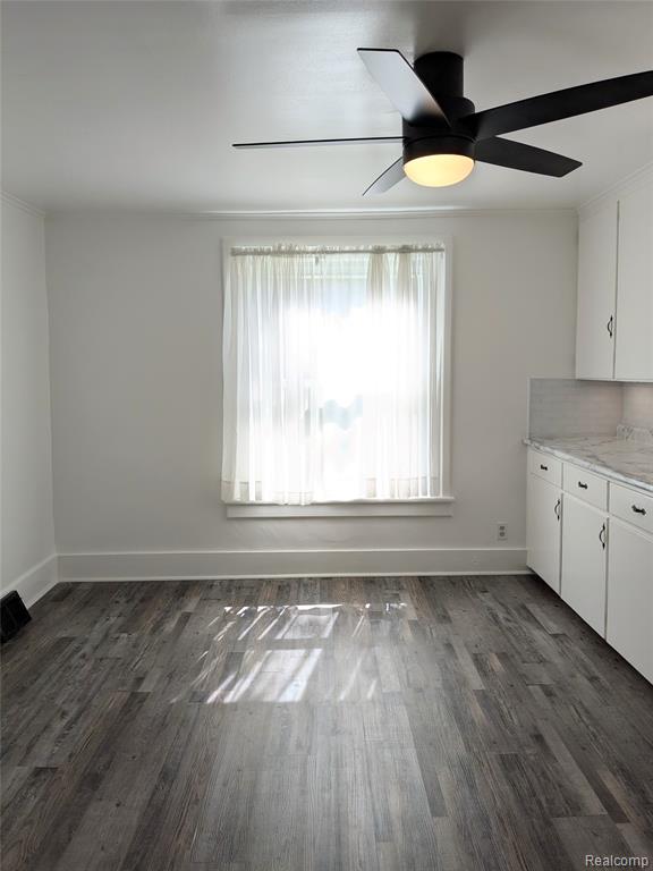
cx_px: 326
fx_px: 679
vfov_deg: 65.3
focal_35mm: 27
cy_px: 436
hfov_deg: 51.4
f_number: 1.73
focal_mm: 4.38
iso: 48
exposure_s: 1/316
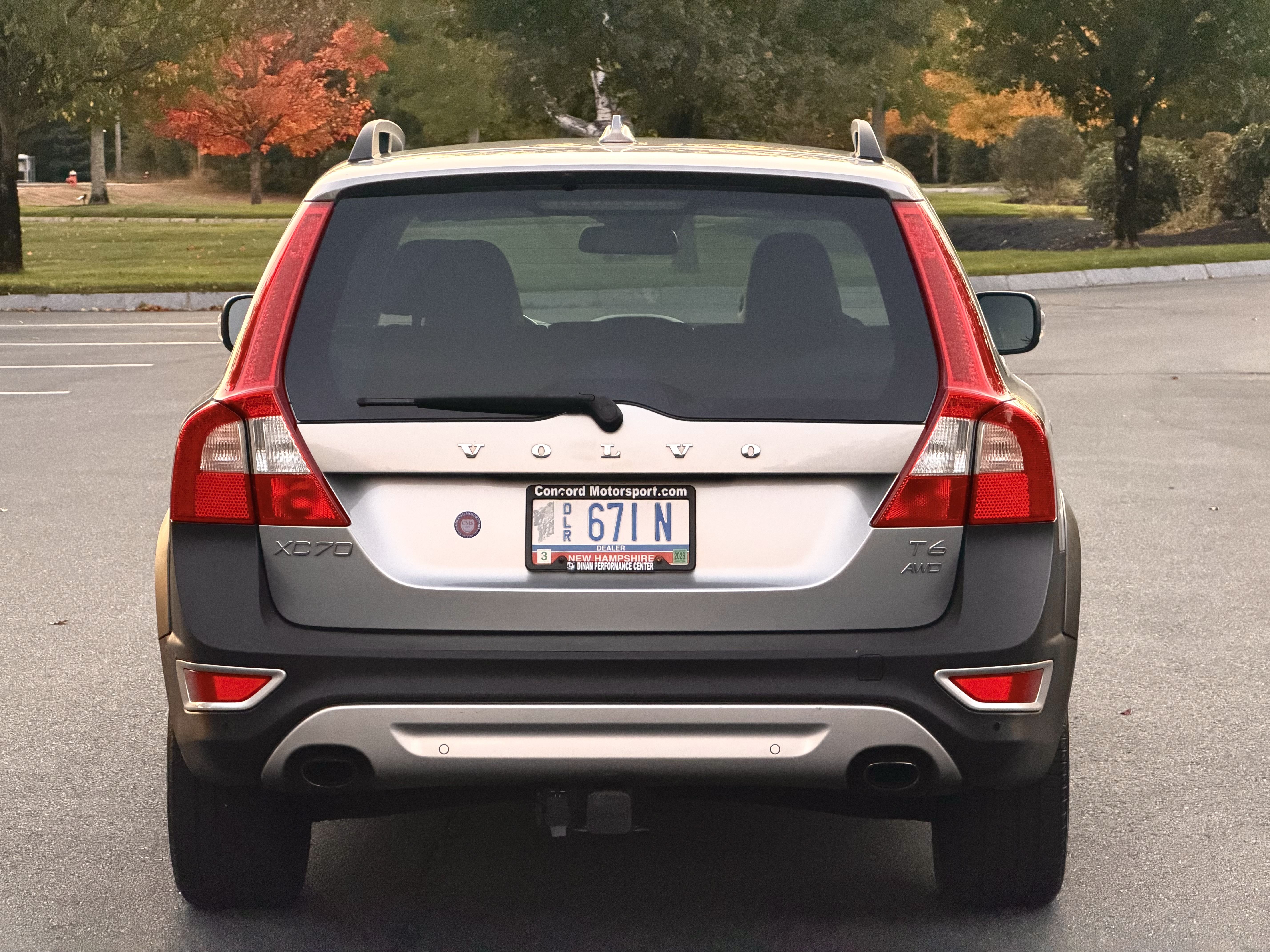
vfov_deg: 14.8
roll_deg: +1.0
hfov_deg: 19.6
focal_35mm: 100
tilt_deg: -5.3
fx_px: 3669
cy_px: 476
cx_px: 635
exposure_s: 1/53
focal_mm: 16.89
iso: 800
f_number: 2.8
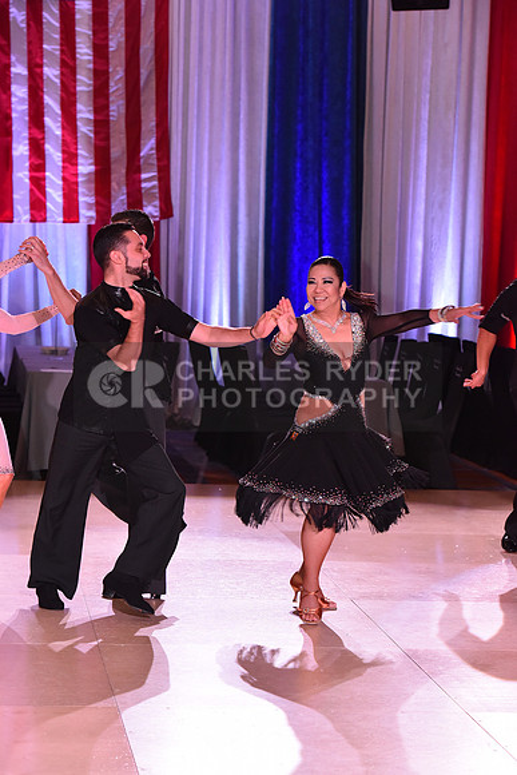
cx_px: 258
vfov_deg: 18.6
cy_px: 388
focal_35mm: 110
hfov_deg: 12.5
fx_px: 2368
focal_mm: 110
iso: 2500
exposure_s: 1/250
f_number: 5.6
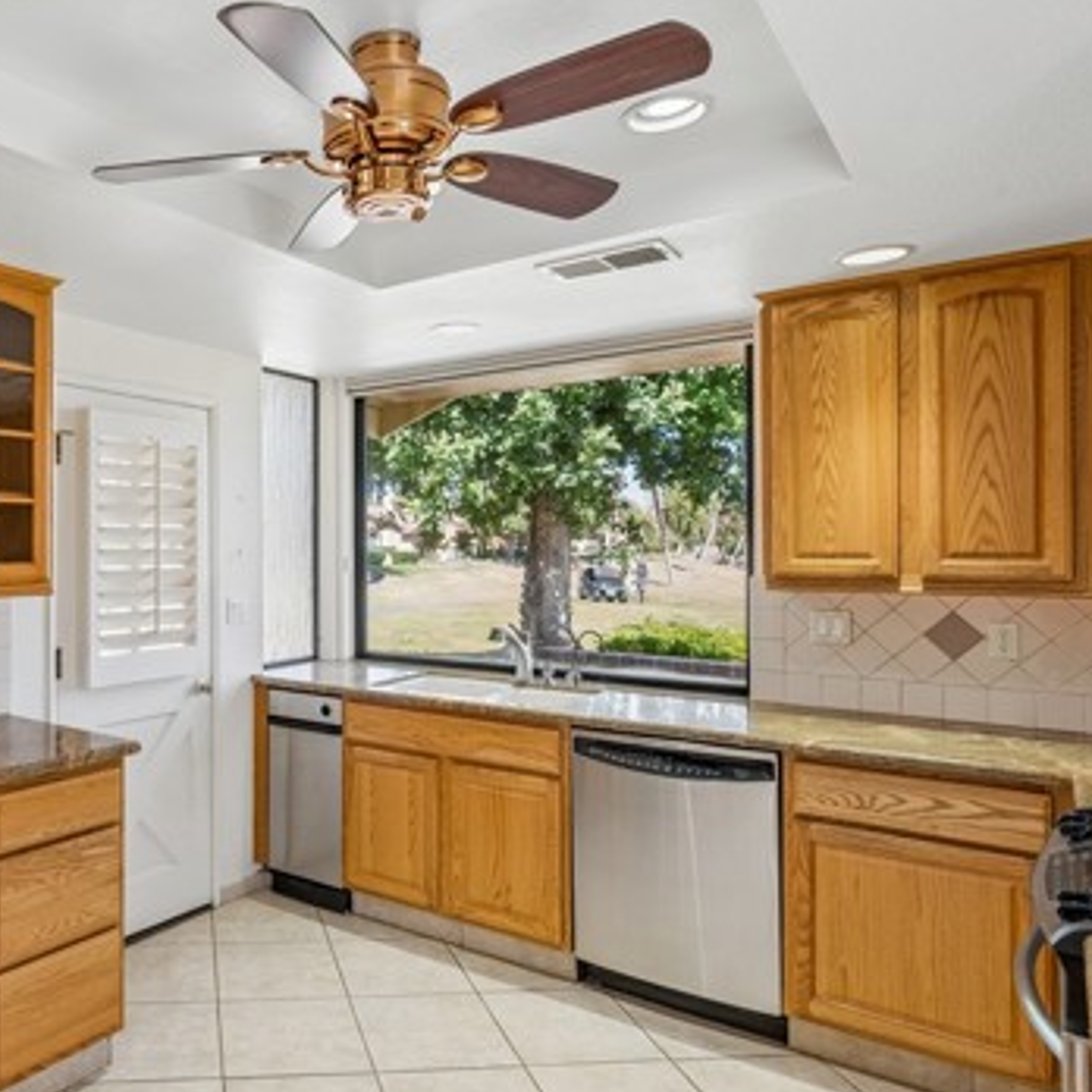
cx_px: 257
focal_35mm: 25
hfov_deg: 58.6
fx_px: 903
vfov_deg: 62.3
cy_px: 541
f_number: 8
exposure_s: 1/60
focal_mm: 16.2
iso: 400
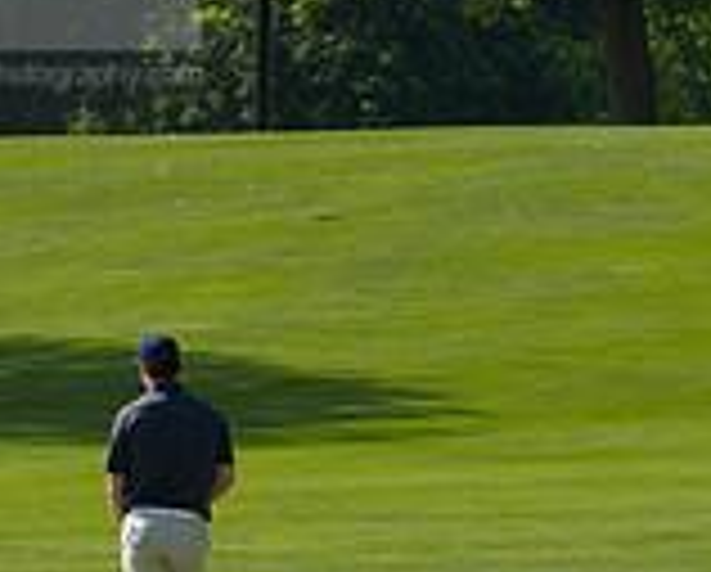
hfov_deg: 1.9
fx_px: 21735
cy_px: 549
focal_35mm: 1031
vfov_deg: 1.5
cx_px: -572
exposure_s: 1/1600
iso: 320
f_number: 5.6
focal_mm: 200
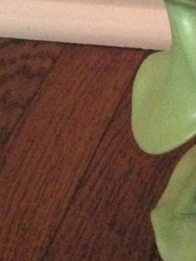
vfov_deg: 12.3
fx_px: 1132
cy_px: -172
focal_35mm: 150
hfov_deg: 9.5
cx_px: 324
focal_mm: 4.12
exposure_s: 1/15
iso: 800
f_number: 2.4
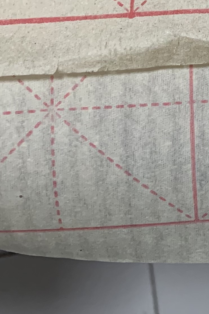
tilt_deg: -80.7
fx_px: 853
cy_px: -86
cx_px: 469
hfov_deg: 11.9
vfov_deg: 19.3
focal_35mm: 98
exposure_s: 1/60
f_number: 1.8
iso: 160
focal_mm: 4.25
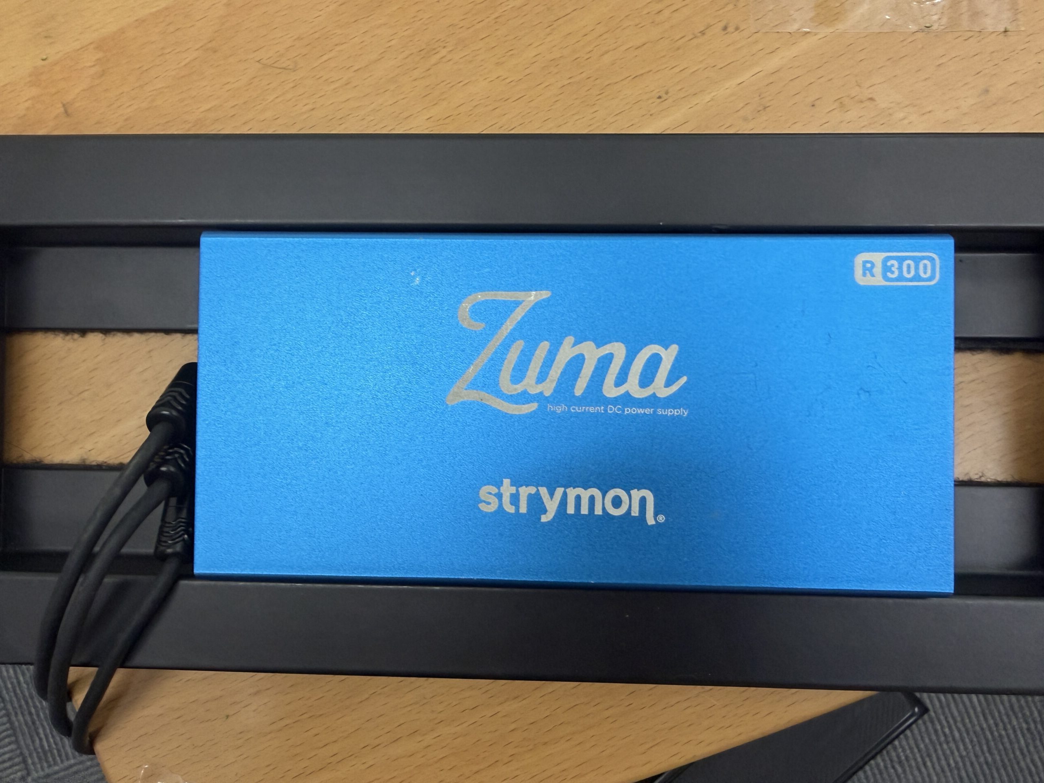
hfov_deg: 71.6
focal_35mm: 24
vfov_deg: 56.8
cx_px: 522
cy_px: 392
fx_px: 724
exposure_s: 1/121
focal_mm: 2.22
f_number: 2.2
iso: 320
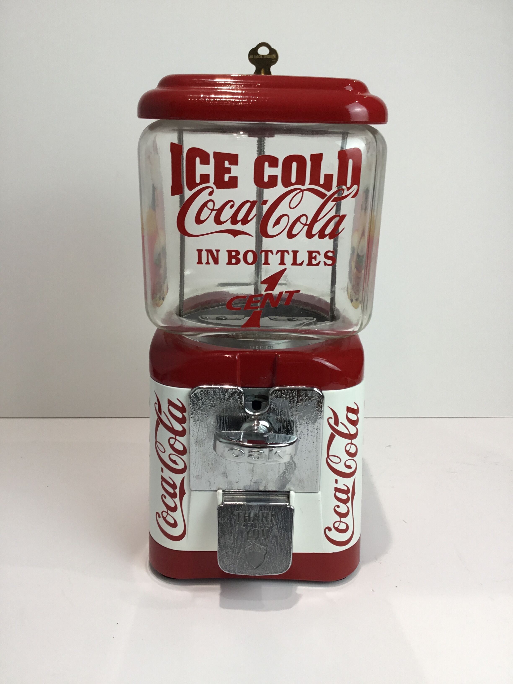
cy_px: 342
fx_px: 613
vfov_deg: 58.4
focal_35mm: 31
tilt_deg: -18.0
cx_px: 256
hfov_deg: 45.4
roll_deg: +0.1
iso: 32
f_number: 2.4
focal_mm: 3.3
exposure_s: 1/50
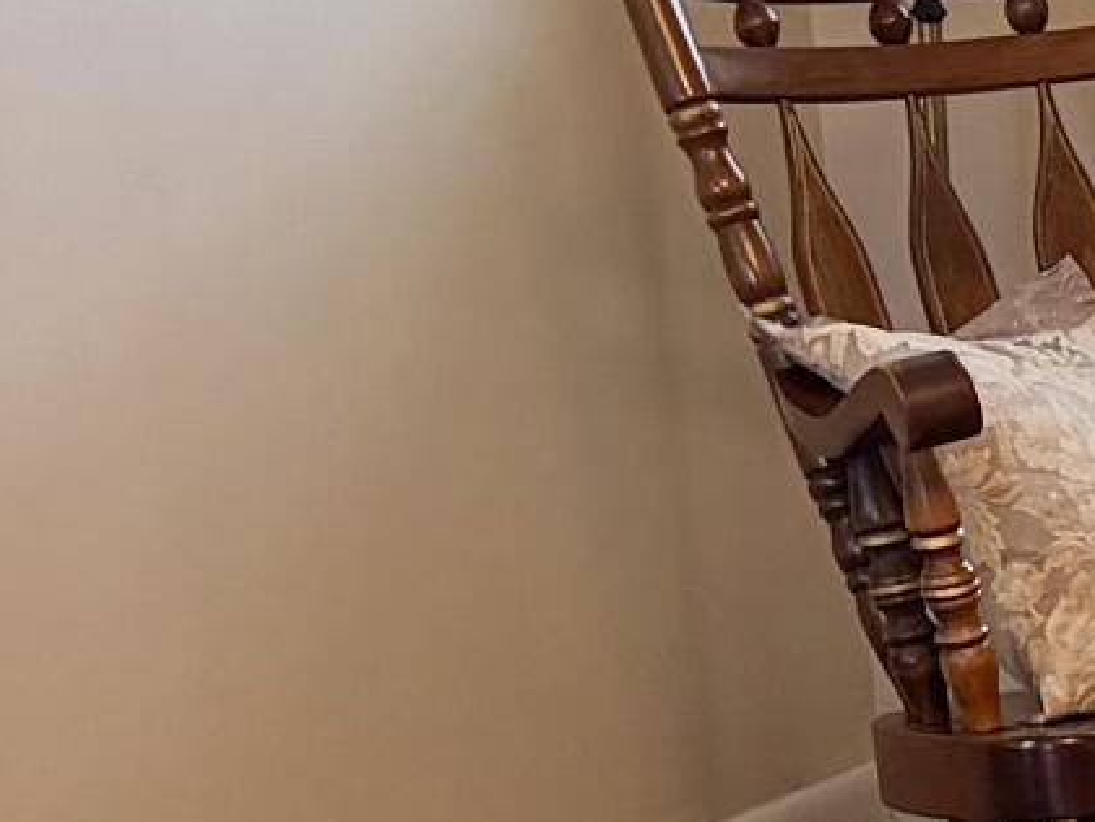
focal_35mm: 171
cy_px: 1082
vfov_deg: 8.6
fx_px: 5411
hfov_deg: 10.7
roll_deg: +1.8
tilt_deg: -16.3
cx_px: 2065
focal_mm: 6.76
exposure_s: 1/60
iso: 250
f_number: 1.78
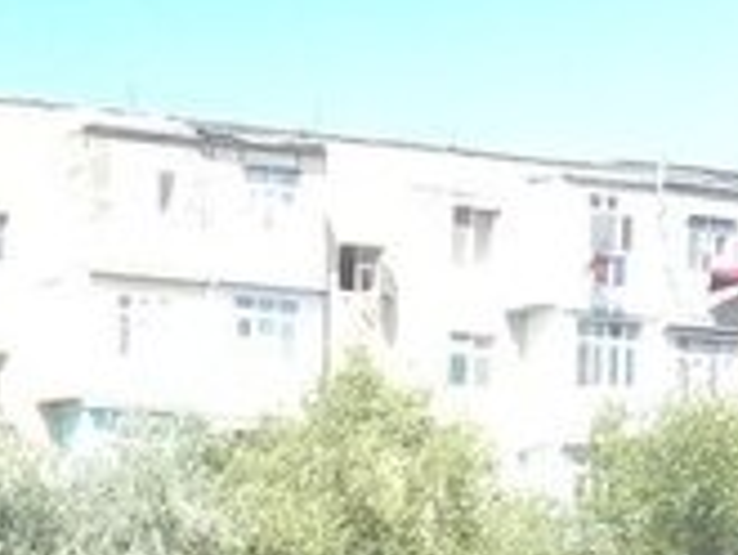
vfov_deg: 11.0
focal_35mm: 124
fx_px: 2646
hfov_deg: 14.8
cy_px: 1054
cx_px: -367
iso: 50
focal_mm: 3.3
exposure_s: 1/433
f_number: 2.2
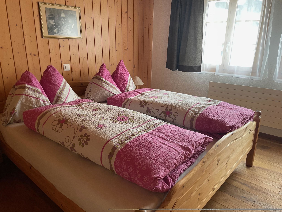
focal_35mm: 26
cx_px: 141
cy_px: 106
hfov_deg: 67.3
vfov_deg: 53.1
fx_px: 212
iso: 200
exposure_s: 1/60
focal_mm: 4.2
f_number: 1.6
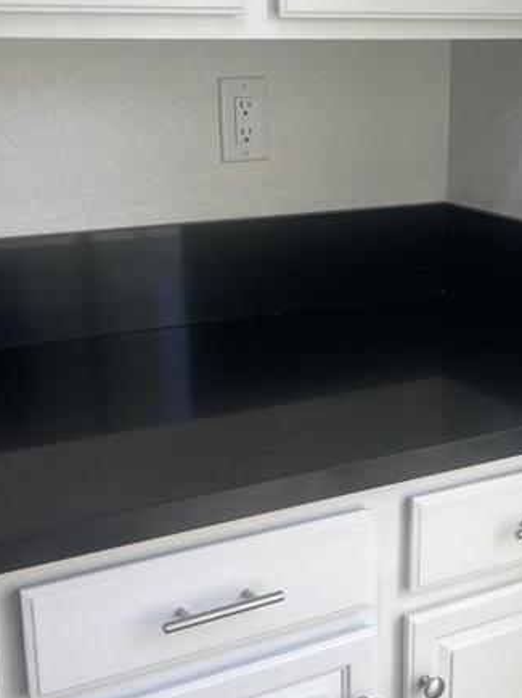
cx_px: 429
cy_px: 405
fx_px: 1187
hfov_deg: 24.3
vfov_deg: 32.7
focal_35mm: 59
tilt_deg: -18.4
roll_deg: -1.4
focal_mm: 5.1
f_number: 1.6
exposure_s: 1/208
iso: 32
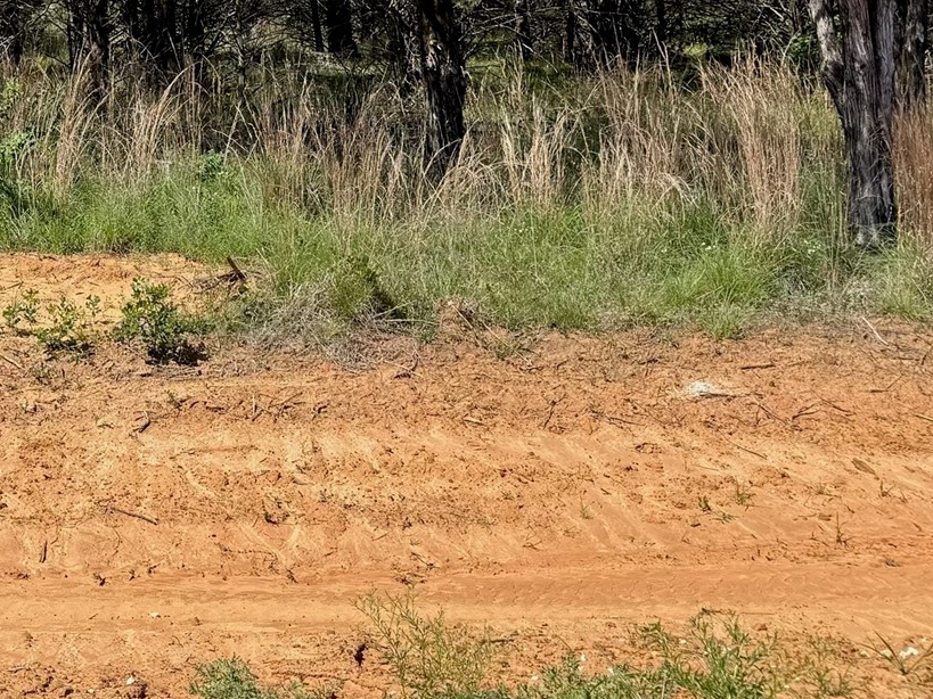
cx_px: 8
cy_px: -59
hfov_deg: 30.1
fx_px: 1617
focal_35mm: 60
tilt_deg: +1.3
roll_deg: +1.3
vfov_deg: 23.0
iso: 80
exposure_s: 1/2801
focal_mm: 6.76
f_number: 1.78
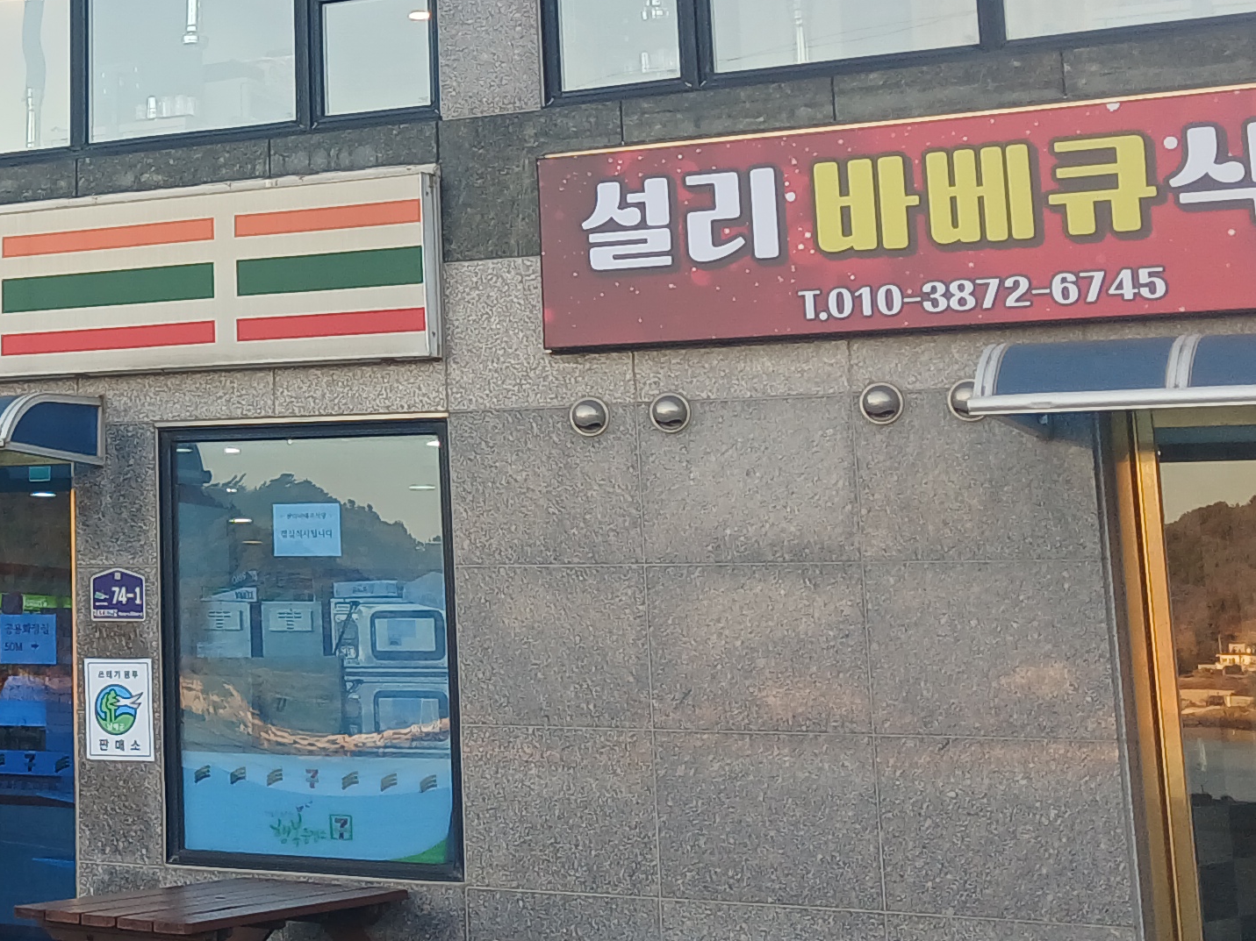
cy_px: 24
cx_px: -200
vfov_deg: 18.7
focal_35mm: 77
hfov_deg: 23.4
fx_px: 2794
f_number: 1.8
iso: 25
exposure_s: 1/60
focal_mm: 4
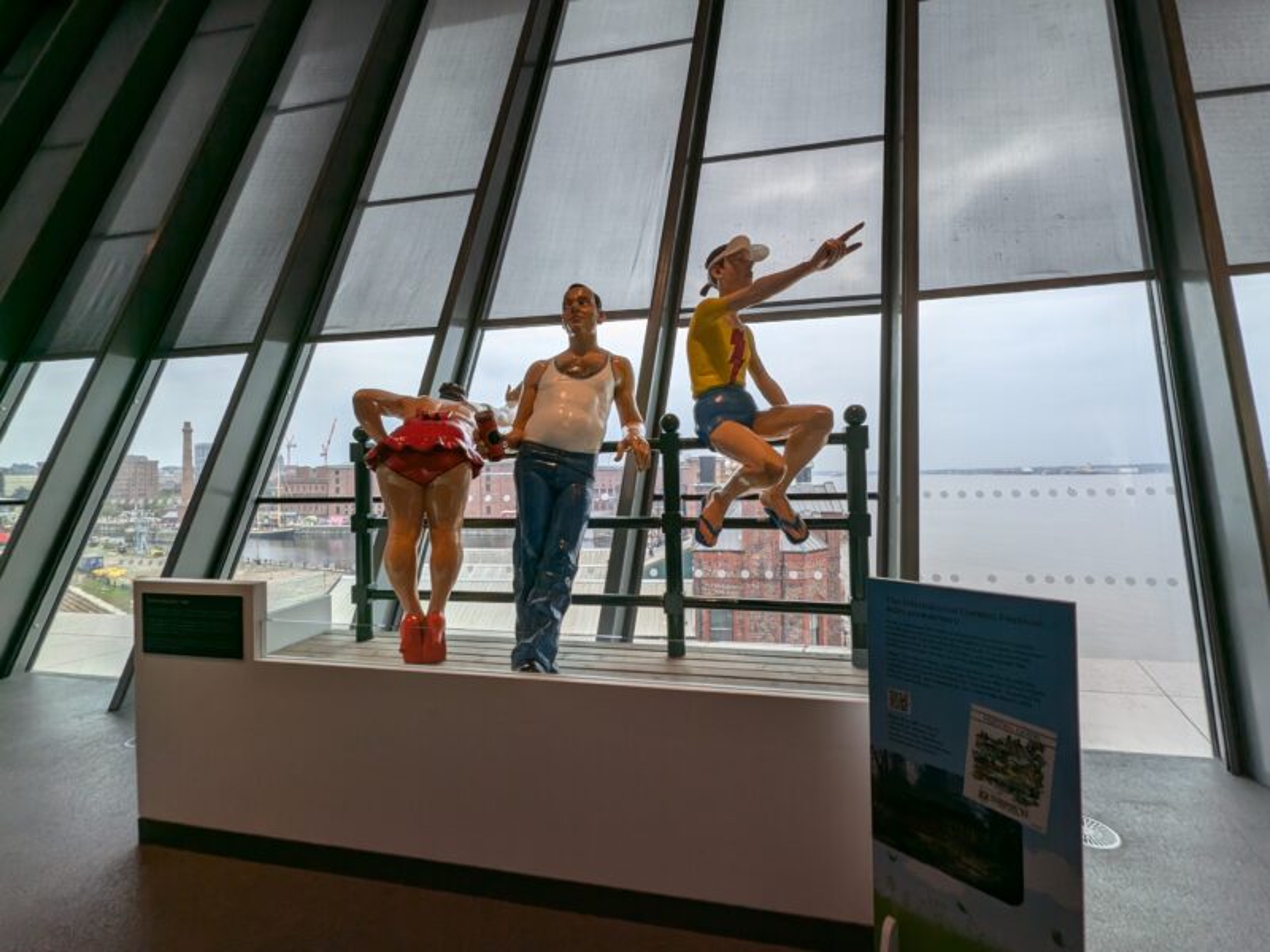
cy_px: 476
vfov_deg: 89.9
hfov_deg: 106.2
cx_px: 635
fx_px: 477
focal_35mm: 13
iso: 43
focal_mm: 1.95
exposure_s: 1/156
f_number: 2.2
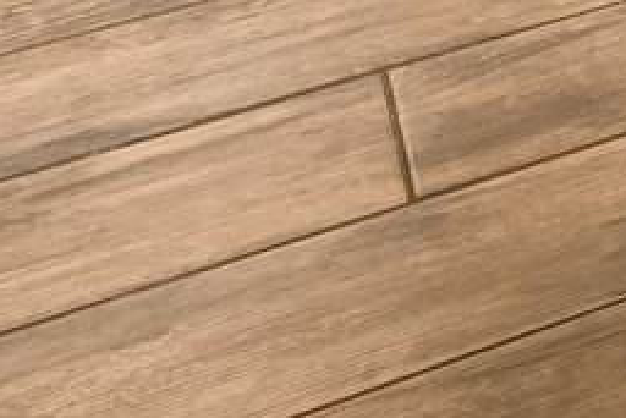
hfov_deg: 13.3
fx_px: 2088
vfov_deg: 7.8
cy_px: -1228
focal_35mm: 120
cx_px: 1440
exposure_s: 1/50
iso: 200
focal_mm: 10
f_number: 6.3
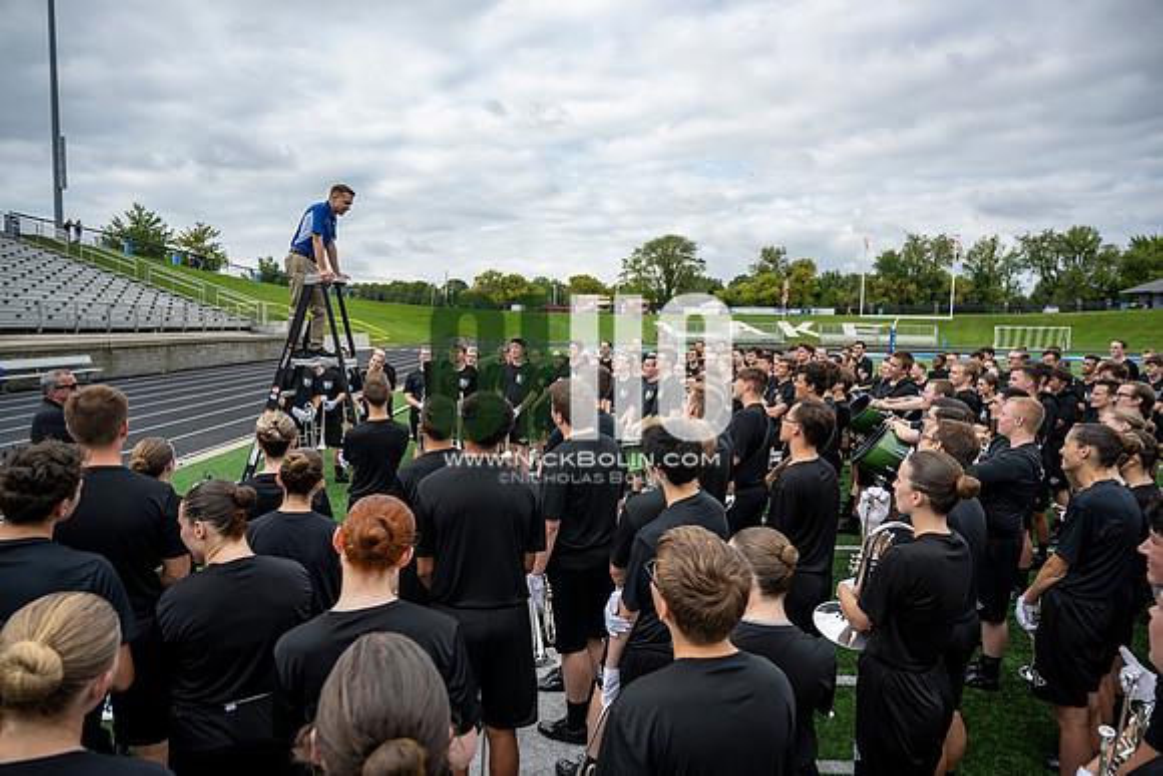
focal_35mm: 24
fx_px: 775
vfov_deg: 53.2
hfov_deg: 73.7
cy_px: 388
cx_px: 582
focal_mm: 24
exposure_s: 1/800
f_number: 4
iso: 125
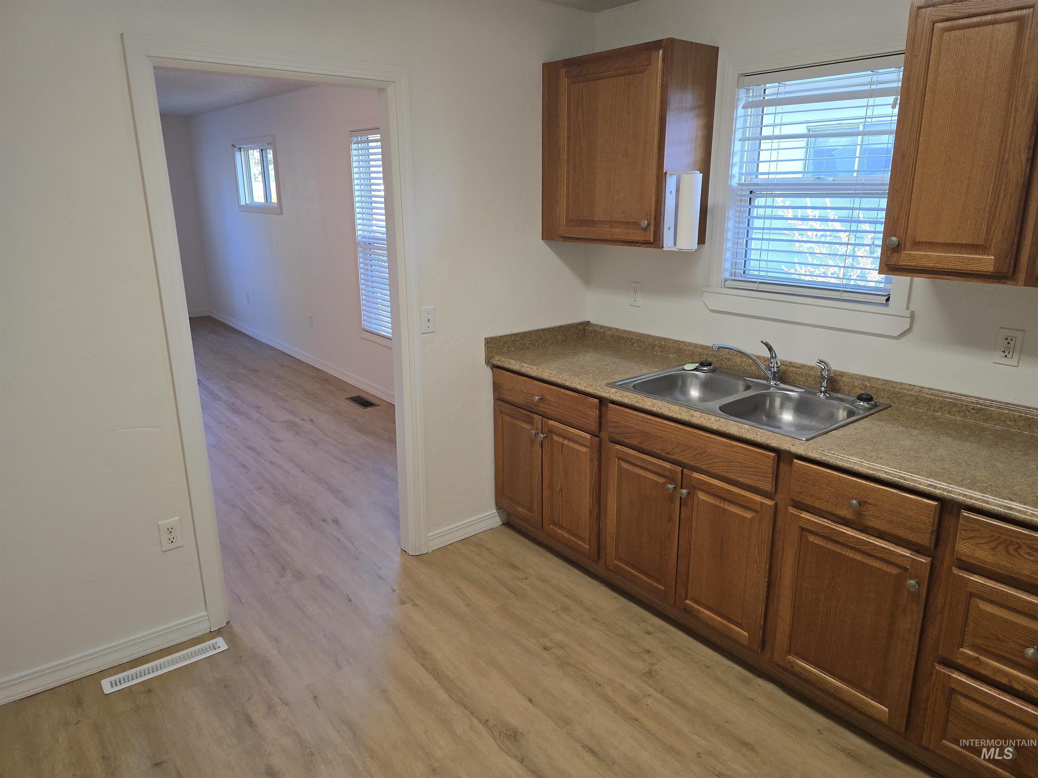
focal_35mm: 23
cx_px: 519
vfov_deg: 58.9
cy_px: 389
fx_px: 690
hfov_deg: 73.9
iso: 160
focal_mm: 6.3
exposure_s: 1/120
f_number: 1.7
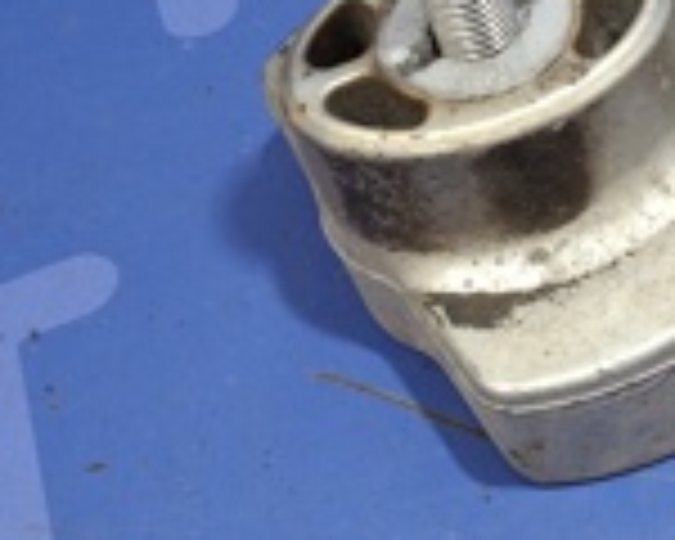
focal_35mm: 104
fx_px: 2078
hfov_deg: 17.4
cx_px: 868
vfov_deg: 14.8
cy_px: 155
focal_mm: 4.69
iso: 200
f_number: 1.8
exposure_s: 1/33
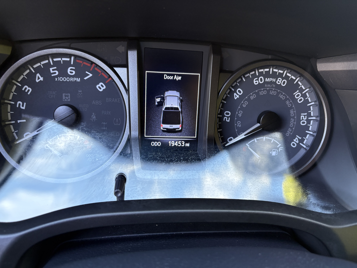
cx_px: 178
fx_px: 268
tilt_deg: -29.0
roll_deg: -4.5
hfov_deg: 67.3
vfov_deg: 53.1
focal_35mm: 26
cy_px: 134
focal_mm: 5.96
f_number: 1.6
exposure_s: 1/62
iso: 125
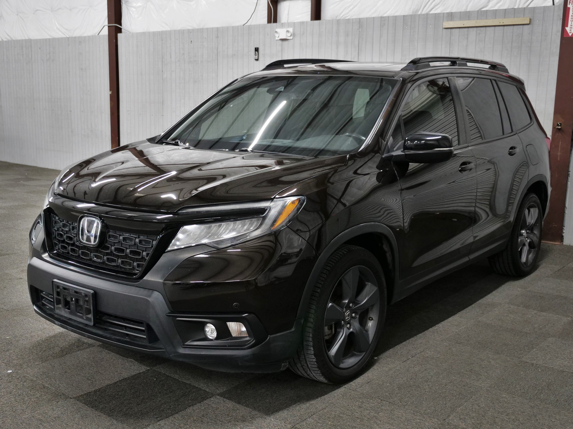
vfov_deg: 37.7
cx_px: 286
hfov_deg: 49.0
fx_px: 629
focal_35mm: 38
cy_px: 214
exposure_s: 1/60
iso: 1000
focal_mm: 19
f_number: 2.8
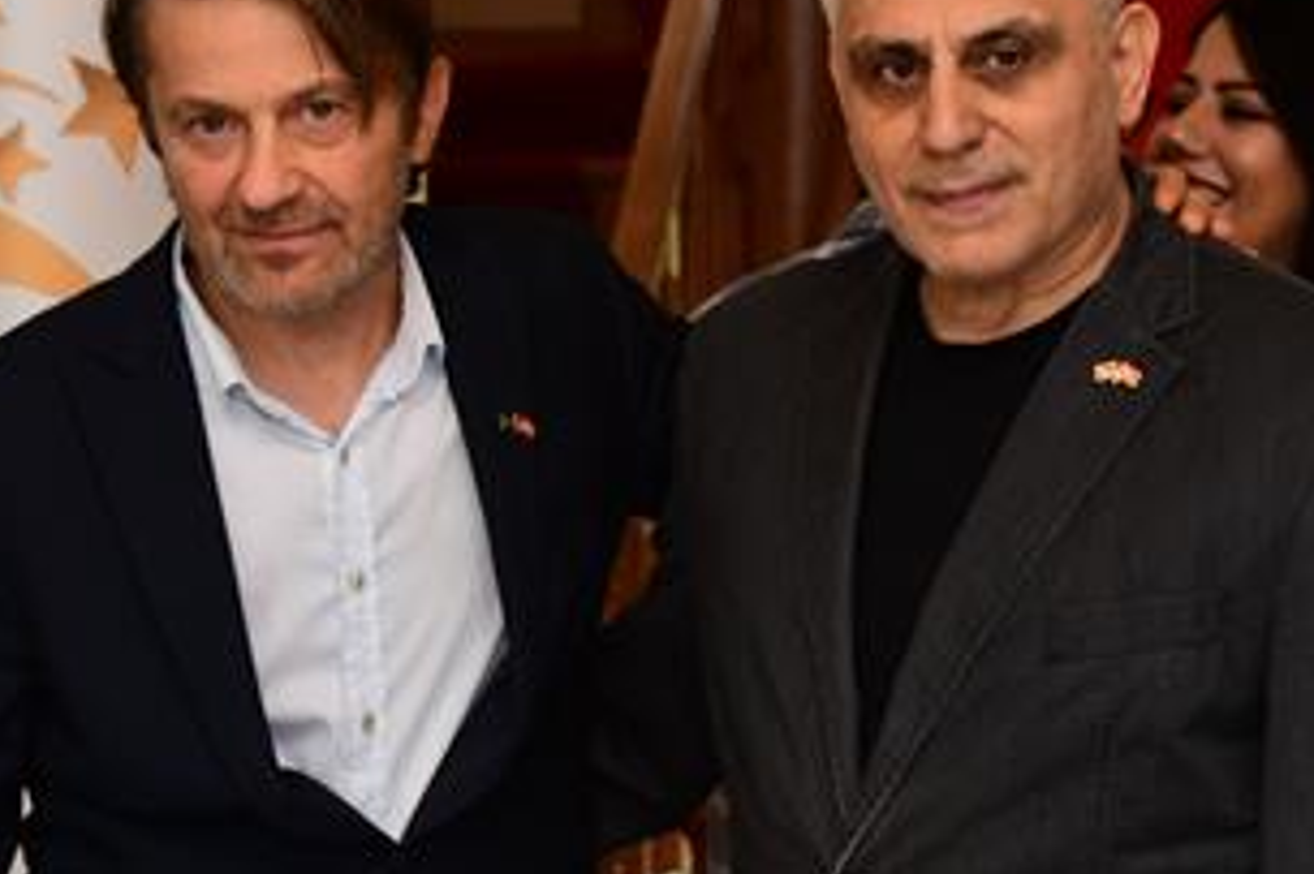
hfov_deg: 13.5
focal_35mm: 152
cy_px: 734
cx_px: 775
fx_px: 5545
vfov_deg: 9.0
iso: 800
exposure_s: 1/60
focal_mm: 58
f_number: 6.3
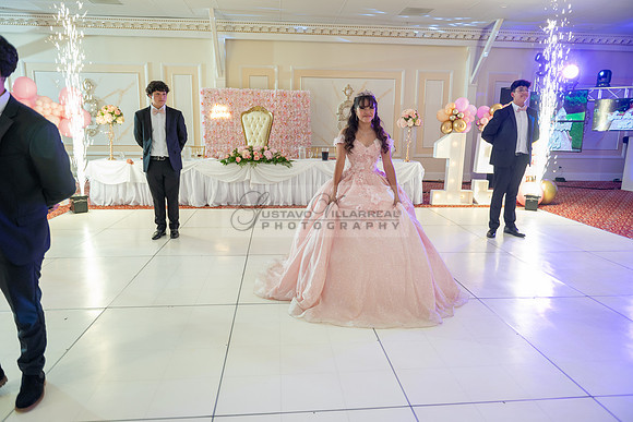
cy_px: 211
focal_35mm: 24
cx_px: 316
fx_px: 422
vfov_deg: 53.2
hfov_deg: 73.7
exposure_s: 1/100
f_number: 2.8
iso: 400
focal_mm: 24
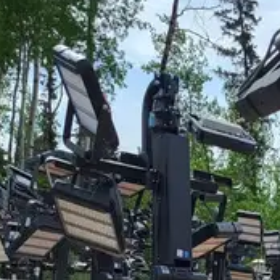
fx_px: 888
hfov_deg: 16.3
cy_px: 529
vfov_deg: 15.1
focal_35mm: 97
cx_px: 430
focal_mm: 5.4
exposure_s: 1/2391
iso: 40
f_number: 1.8
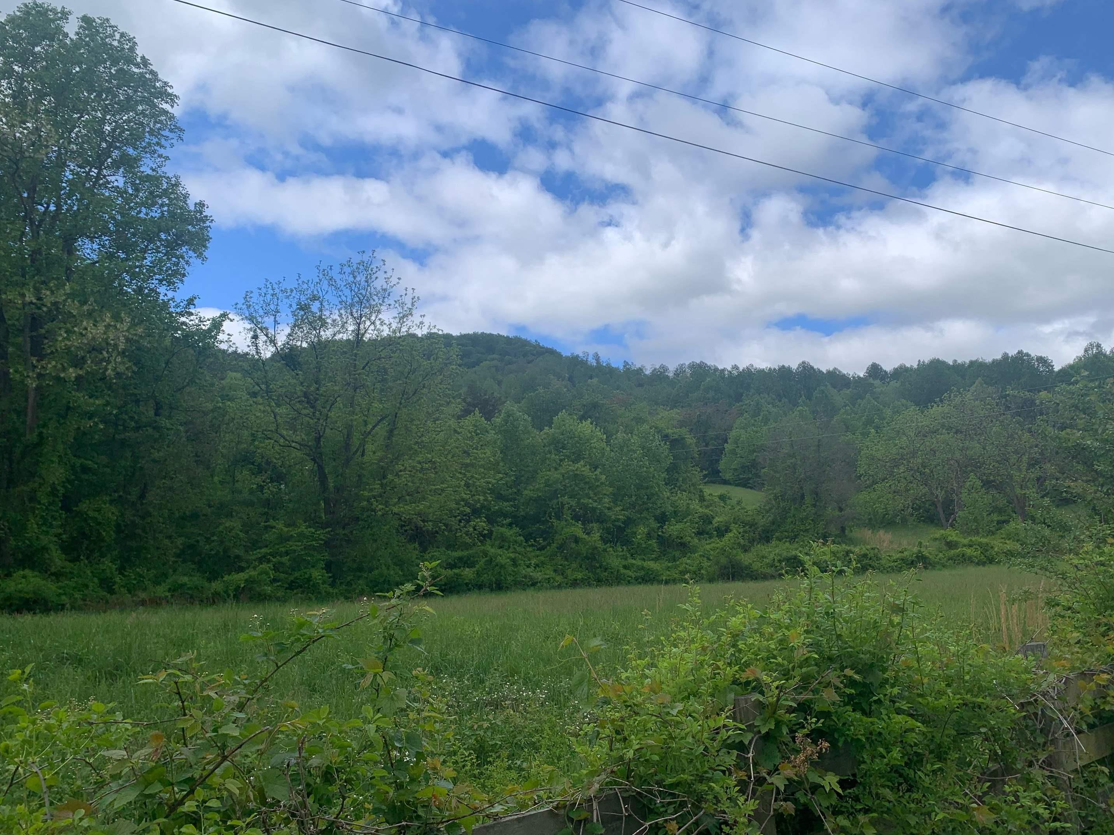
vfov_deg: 49.7
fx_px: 901
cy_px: 424
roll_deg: +2.0
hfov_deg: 63.4
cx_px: 592
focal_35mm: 28
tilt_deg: +10.5
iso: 25
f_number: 1.8
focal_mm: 4.25
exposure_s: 1/2160
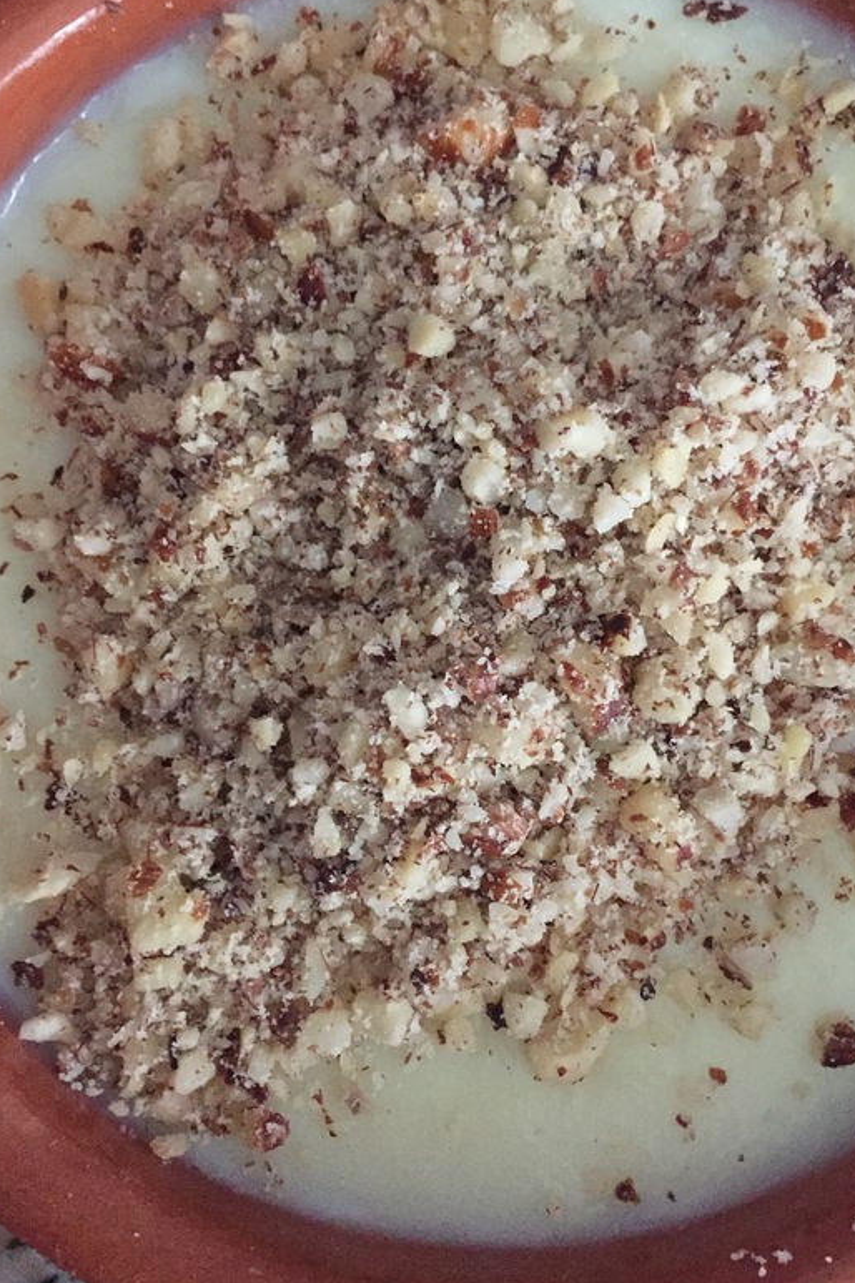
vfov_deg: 53.1
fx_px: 1282
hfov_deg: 36.8
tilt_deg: -85.5
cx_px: 479
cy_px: 586
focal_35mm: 36
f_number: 2.2
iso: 400
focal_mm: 4.15
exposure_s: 1/17
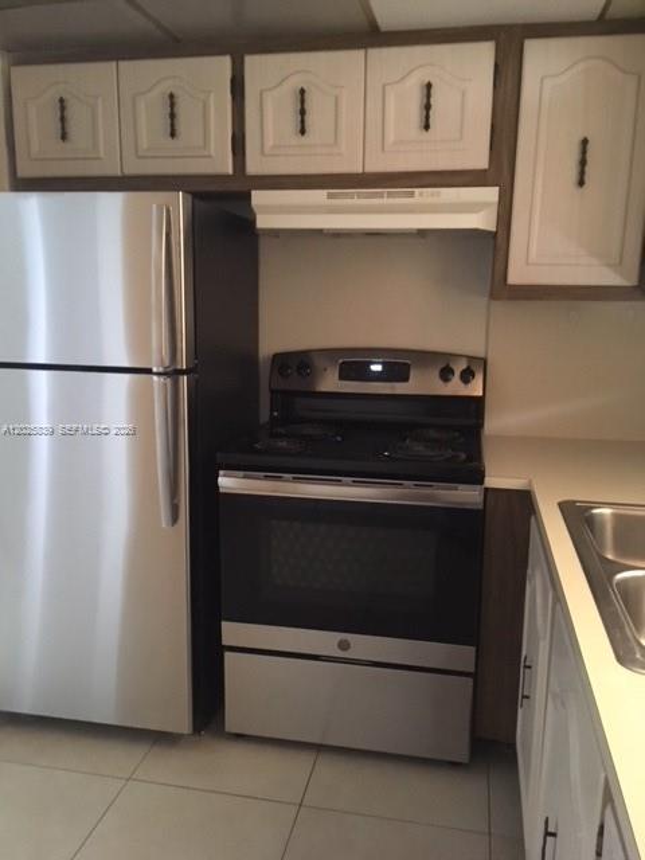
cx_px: 322
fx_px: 720
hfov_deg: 48.2
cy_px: 430
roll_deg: -1.7
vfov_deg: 61.7
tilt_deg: -13.9
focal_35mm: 29
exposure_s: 1/15
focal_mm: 4.15
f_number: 2.2
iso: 500
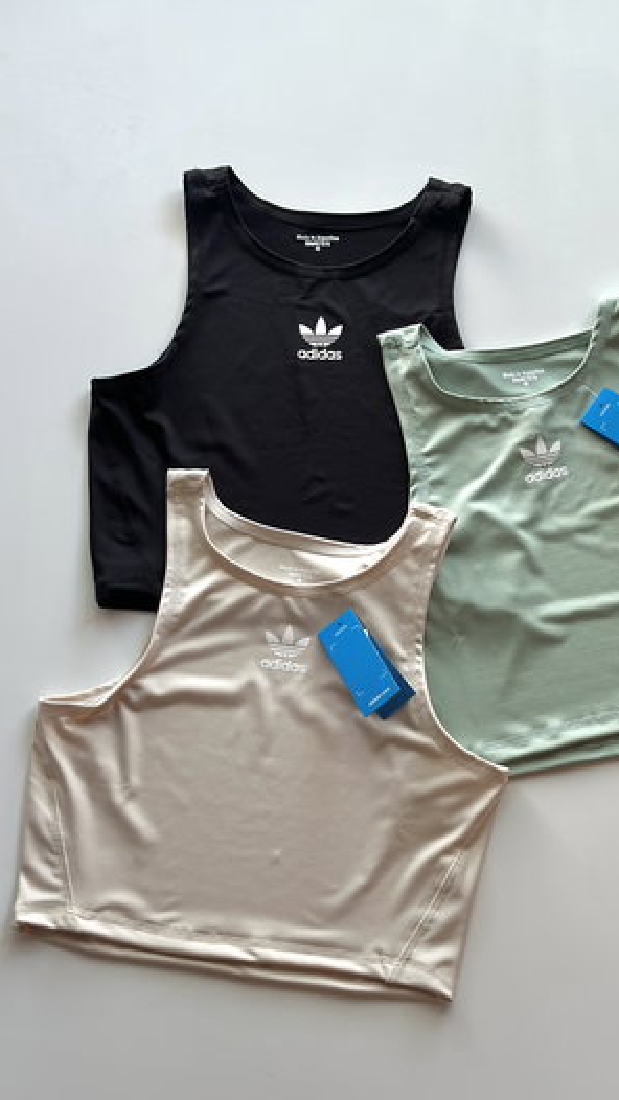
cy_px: 555
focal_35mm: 53
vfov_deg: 39.2
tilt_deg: -78.9
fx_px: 1546
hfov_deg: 22.6
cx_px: 383
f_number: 1.78
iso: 64
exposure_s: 1/100
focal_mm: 6.86
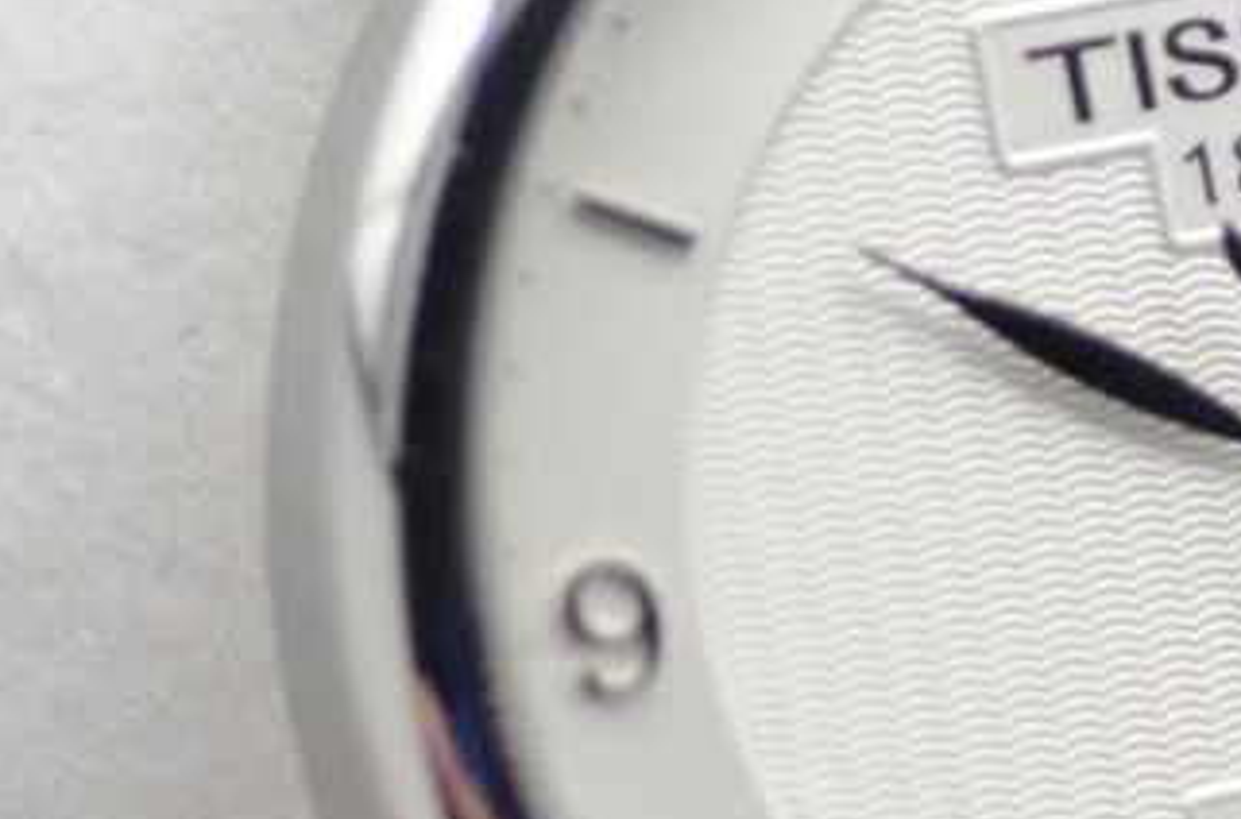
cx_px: 1430
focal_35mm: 393
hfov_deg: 5.2
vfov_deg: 3.5
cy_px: 597
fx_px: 13508
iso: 800
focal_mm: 60
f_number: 3.2
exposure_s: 1/500
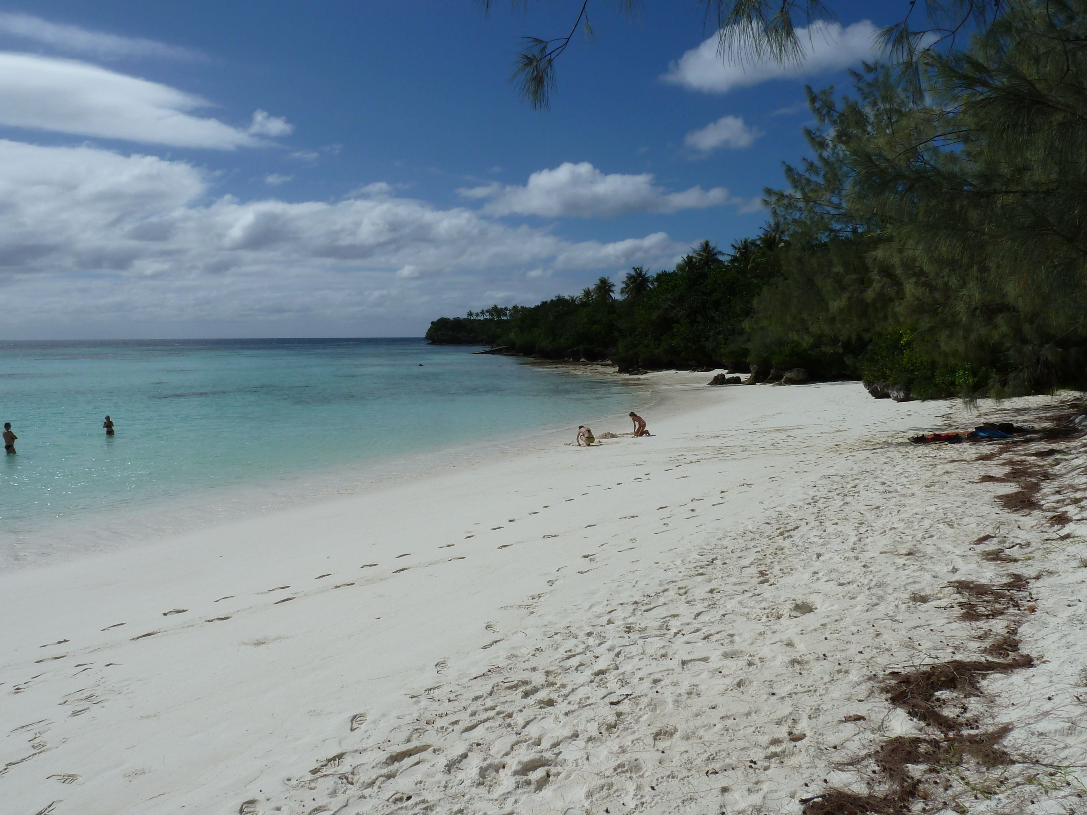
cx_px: 522
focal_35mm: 26
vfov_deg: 53.1
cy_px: 420
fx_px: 816
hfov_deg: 67.3
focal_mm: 4.1
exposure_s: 1/1000
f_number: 6.3
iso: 80
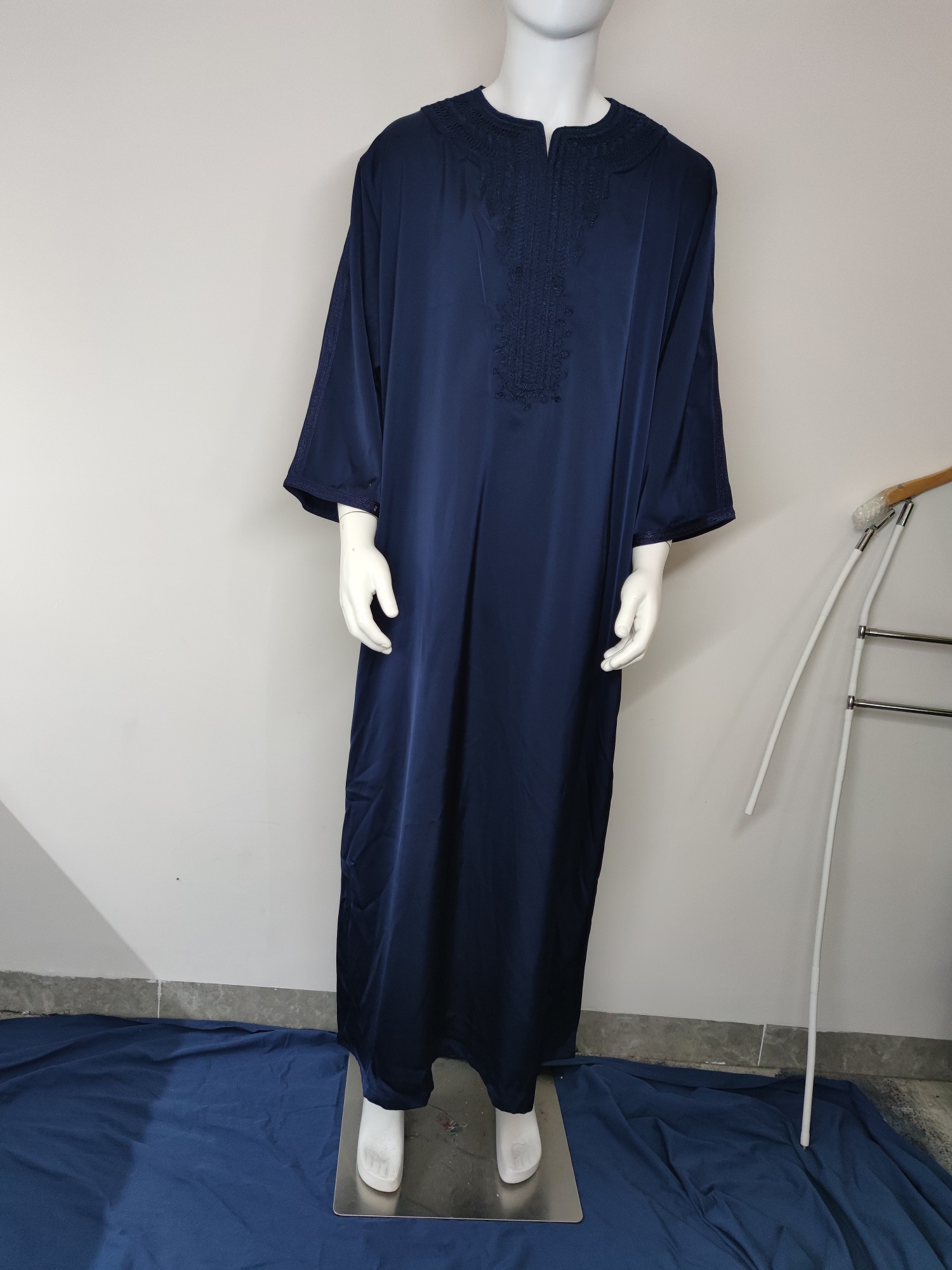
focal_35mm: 24
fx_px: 880
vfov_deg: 71.6
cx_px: 476
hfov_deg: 56.8
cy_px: 635
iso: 436
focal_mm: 6.72
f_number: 1.69
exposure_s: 1/120
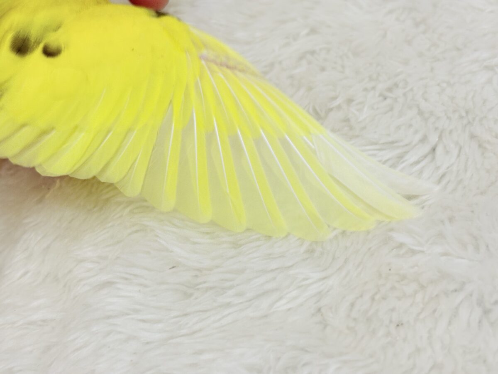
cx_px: 249
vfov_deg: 28.0
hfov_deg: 36.8
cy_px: 187
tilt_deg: -48.0
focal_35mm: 52
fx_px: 748
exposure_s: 1/100
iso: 50
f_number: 1.6
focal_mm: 5.96
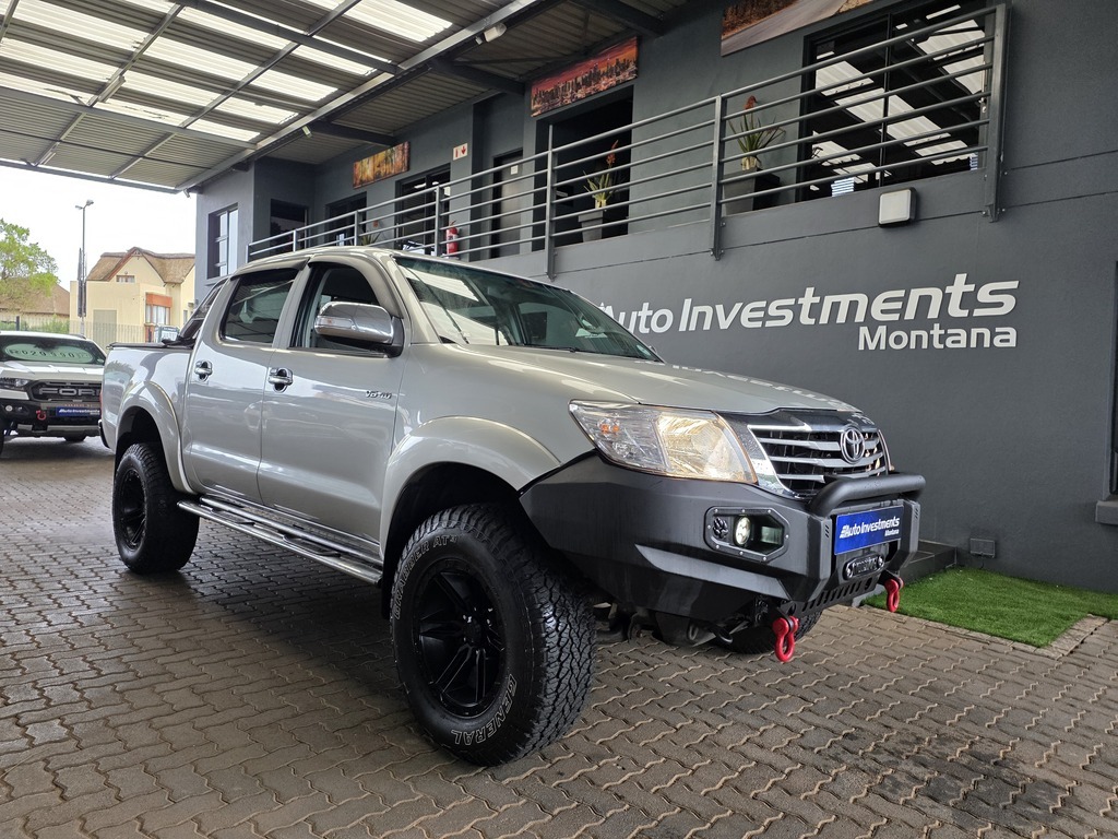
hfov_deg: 73.9
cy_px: 420
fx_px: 743
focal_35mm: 23
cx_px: 559
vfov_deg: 58.9
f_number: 1.7
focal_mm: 6.25
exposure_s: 1/180
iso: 160
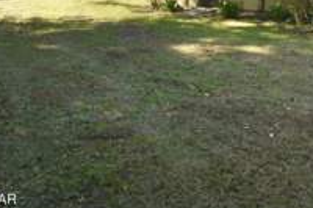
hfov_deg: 45.6
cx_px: 307
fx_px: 313
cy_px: -28
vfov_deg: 31.9
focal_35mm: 36
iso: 110
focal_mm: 10
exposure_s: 1/200
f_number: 5
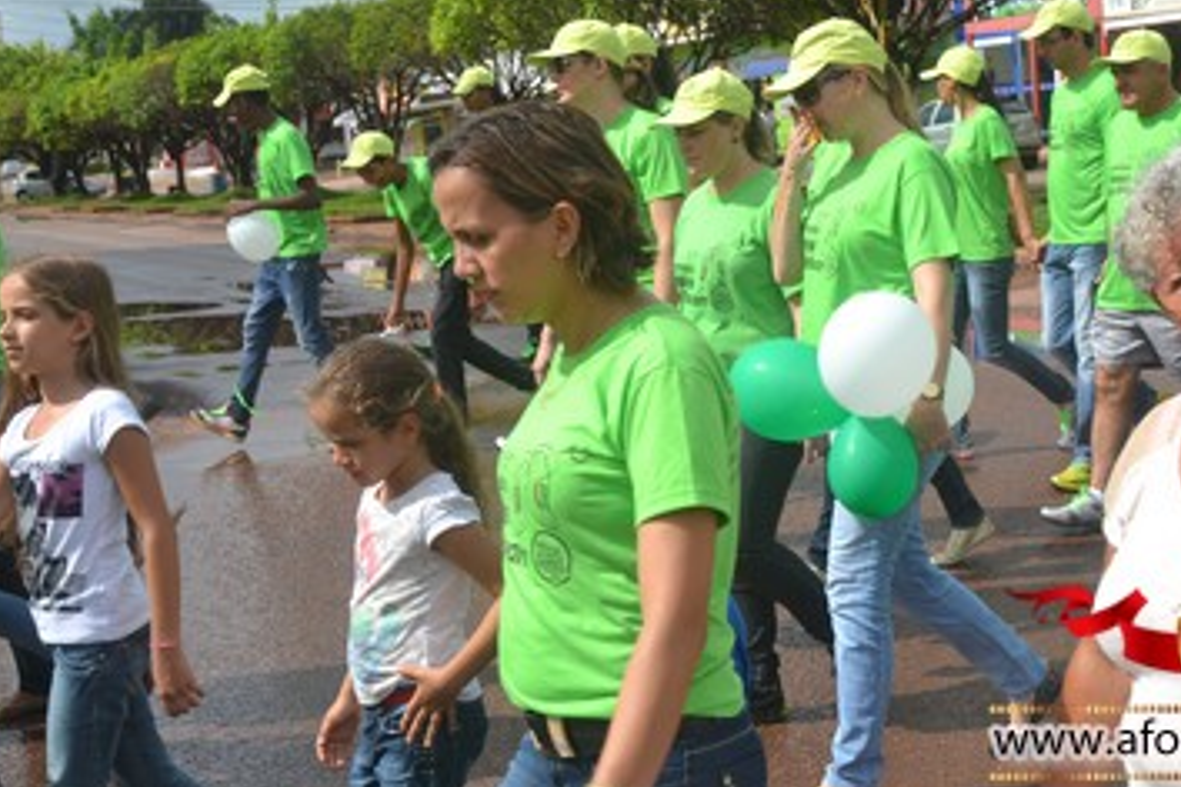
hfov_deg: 32.8
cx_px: 711
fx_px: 2001
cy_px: 297
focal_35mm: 61
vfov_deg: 22.2
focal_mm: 32
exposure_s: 1/320
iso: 100
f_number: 9
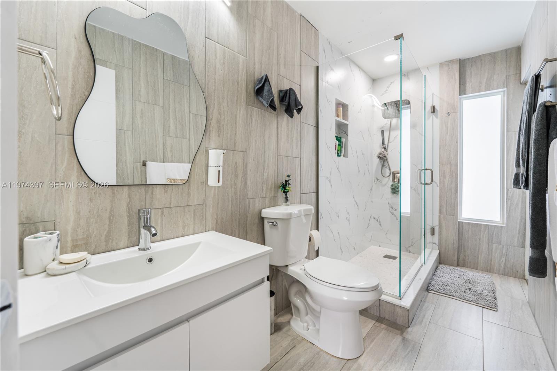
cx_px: 278
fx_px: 217
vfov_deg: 81.2
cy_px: 186
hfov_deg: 104.3
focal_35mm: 14
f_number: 8
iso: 320
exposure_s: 1/13
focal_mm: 14
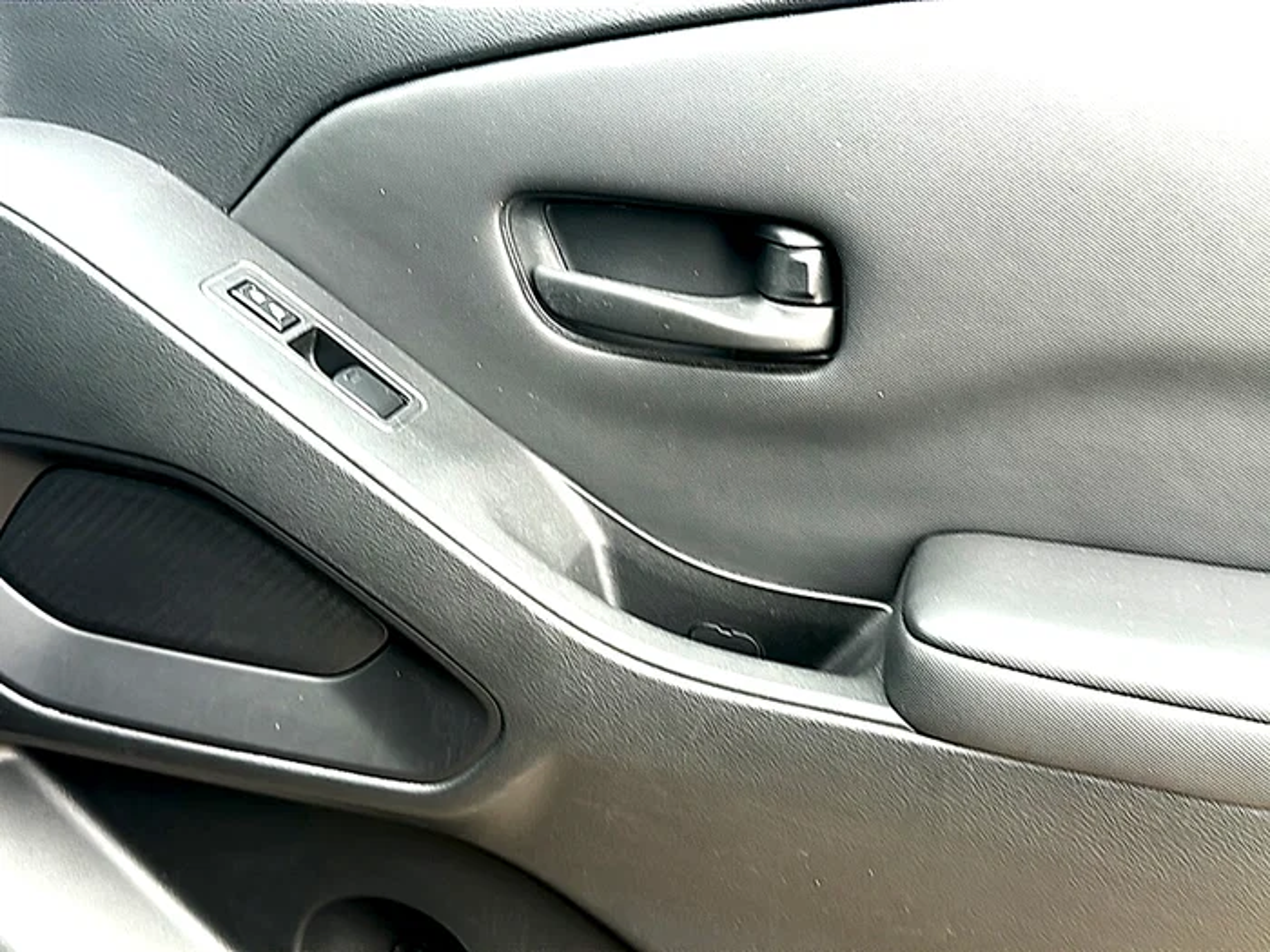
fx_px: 1247
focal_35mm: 34
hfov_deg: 54.0
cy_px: 476
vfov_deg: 41.8
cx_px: 635
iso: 50
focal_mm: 6.86
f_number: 1.78
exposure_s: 1/64
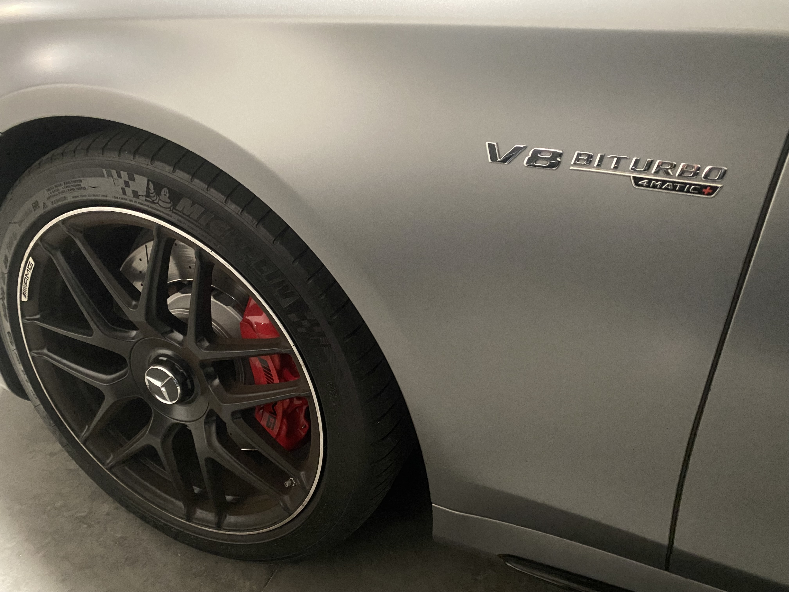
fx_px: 593
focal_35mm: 26
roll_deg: -2.4
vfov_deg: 53.1
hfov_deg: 67.3
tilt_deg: -30.1
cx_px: 394
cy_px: 296
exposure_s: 1/30
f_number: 1.8
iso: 800
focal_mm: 4.25
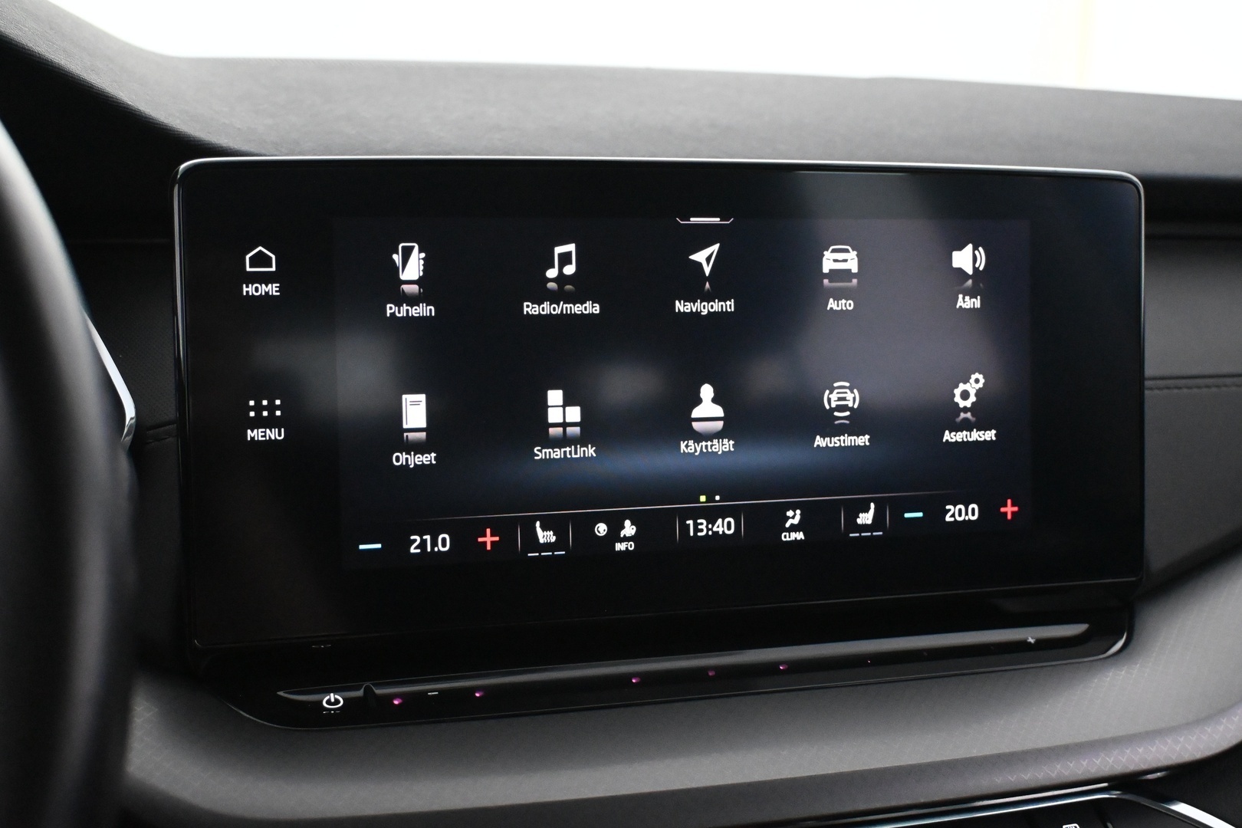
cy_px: 414
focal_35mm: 46
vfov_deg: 29.4
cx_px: 621
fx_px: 1578
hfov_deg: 43.0
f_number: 4.8
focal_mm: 30.5
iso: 7200
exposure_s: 1/60
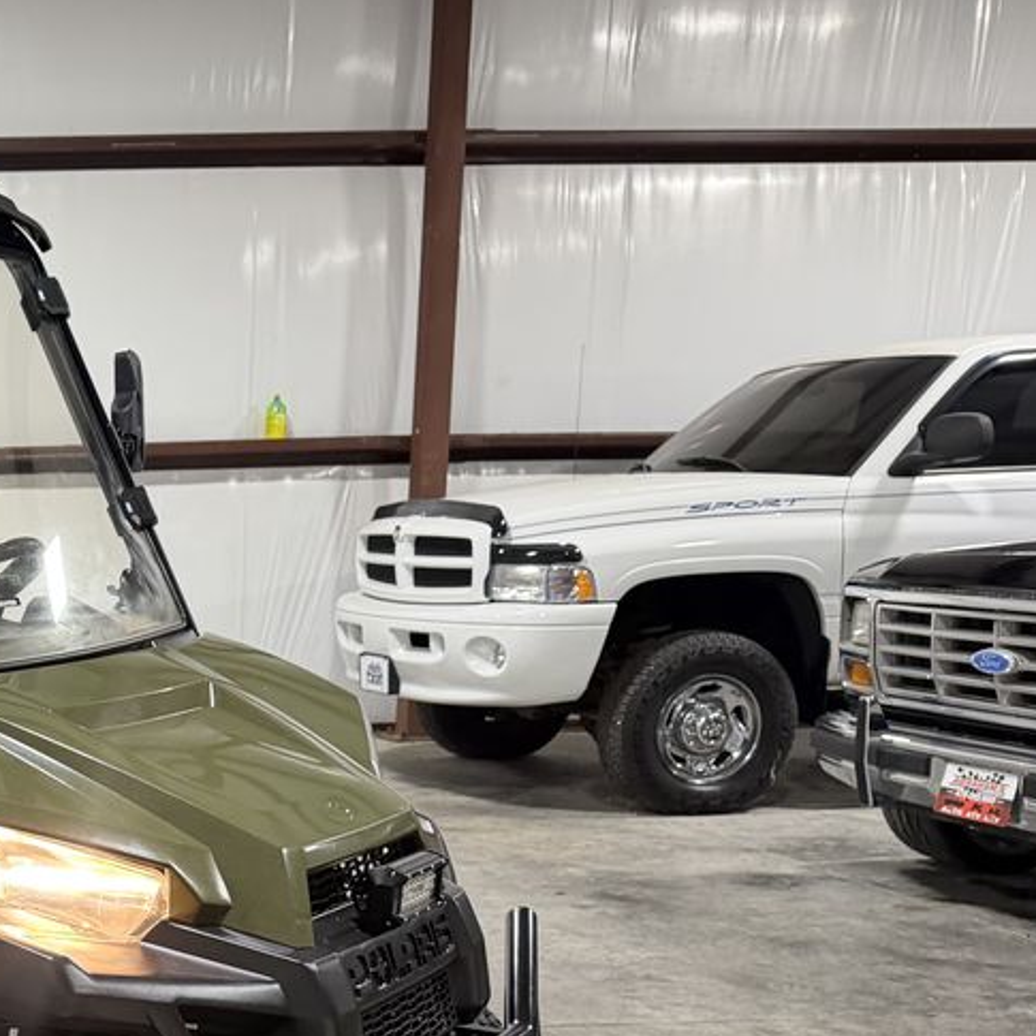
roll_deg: +2.9
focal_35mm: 56
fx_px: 1896
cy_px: 912
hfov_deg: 26.8
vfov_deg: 29.4
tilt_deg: -12.2
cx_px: -235
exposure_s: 1/60
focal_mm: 6.76
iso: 250
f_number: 1.78
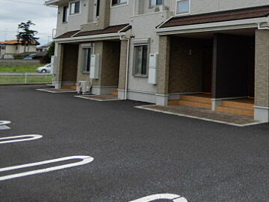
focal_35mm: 43
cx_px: 240
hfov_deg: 40.7
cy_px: 31
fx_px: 334
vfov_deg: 32.4
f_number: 3.4
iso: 80
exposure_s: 1/1000
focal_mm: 4.3
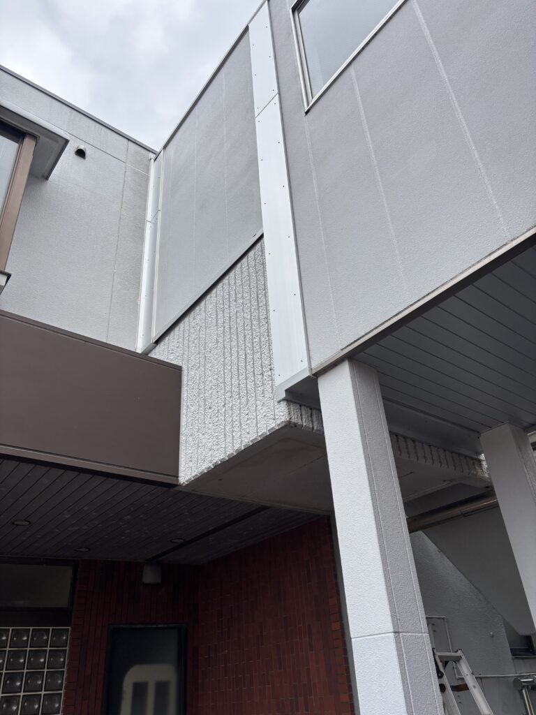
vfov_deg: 67.3
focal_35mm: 26
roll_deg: +3.3
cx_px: 268
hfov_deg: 53.1
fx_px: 537
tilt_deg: +30.2
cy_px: 358
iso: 50
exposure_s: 1/887
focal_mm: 5.96
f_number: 1.6
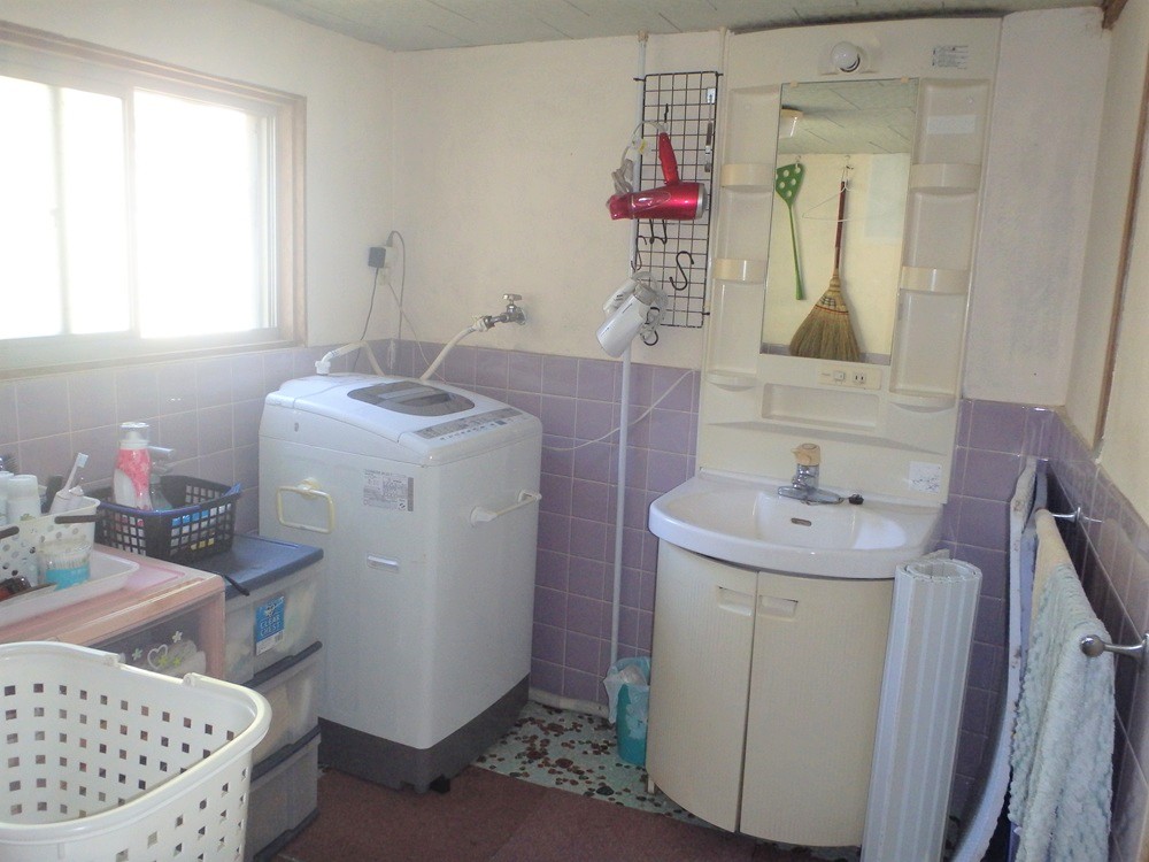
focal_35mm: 28
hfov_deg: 63.4
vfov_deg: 49.7
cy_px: 431
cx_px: 574
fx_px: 929
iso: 400
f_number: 3.9
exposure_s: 1/30
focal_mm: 5
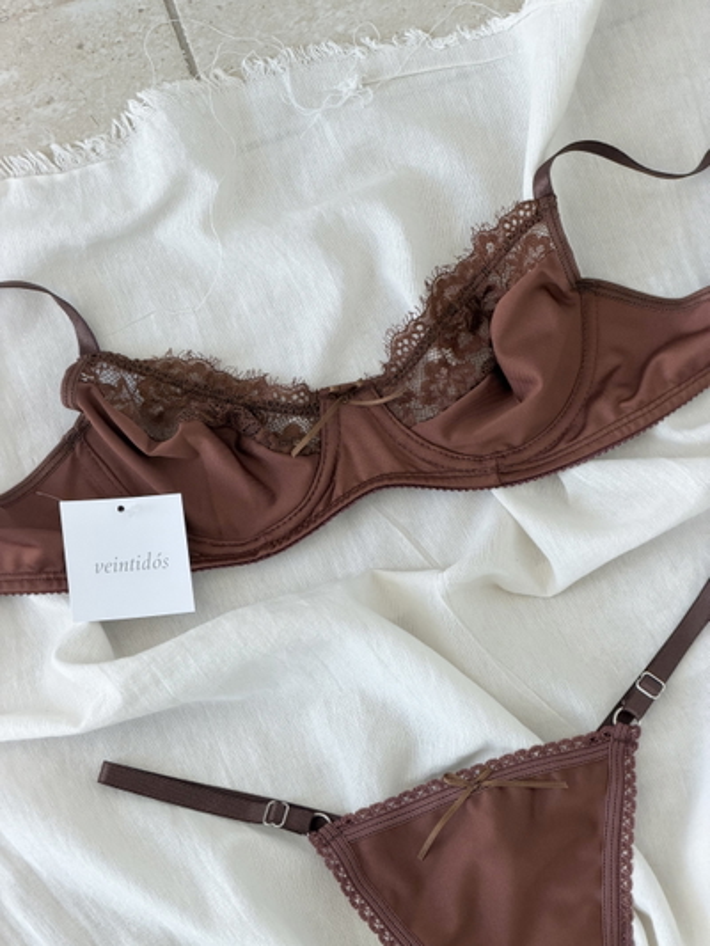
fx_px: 2734
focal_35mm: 100
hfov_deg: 14.8
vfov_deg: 19.6
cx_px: 355
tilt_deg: -81.0
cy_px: 473
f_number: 2.8
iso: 125
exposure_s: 1/121
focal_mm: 16.89
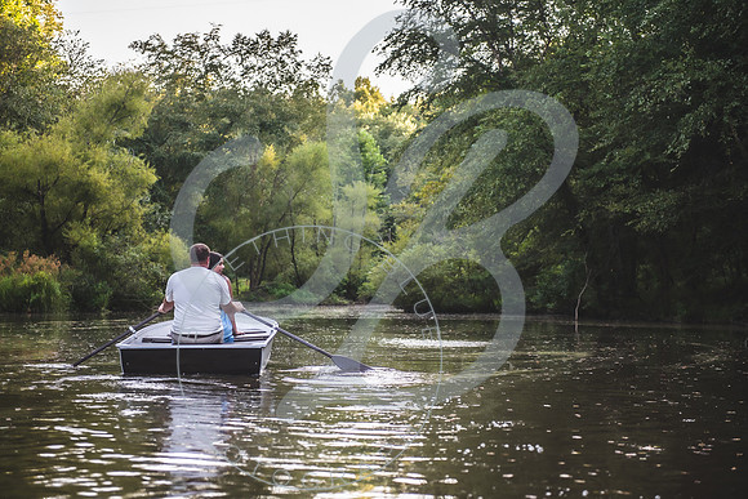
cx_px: 376
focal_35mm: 71
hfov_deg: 28.5
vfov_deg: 19.3
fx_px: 1471
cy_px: 249
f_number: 2.8
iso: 100
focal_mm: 70
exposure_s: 1/200
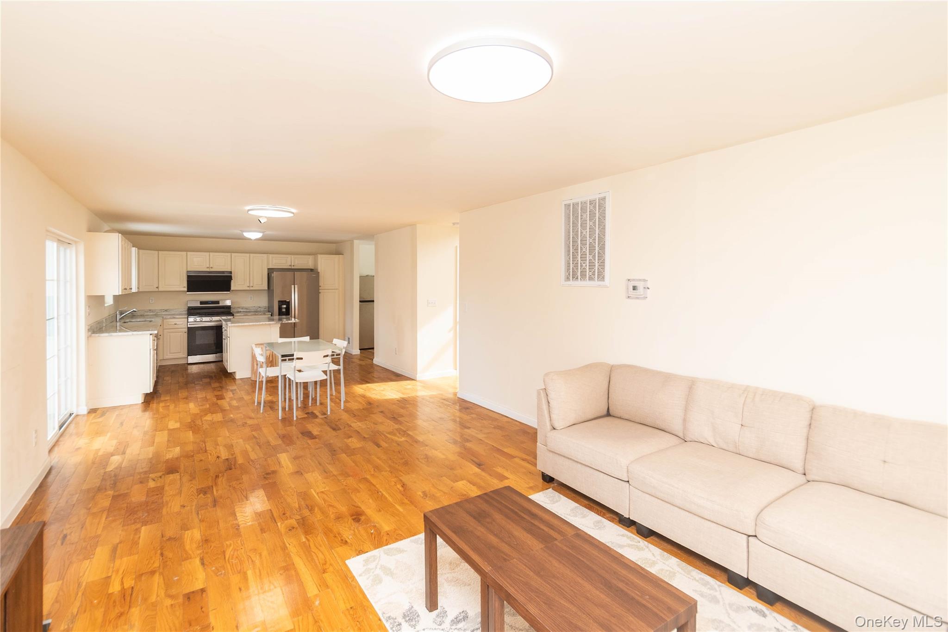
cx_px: 474
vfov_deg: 77.3
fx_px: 395
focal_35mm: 15
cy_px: 316
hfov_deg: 100.4
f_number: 5
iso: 320
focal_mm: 10
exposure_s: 1/60
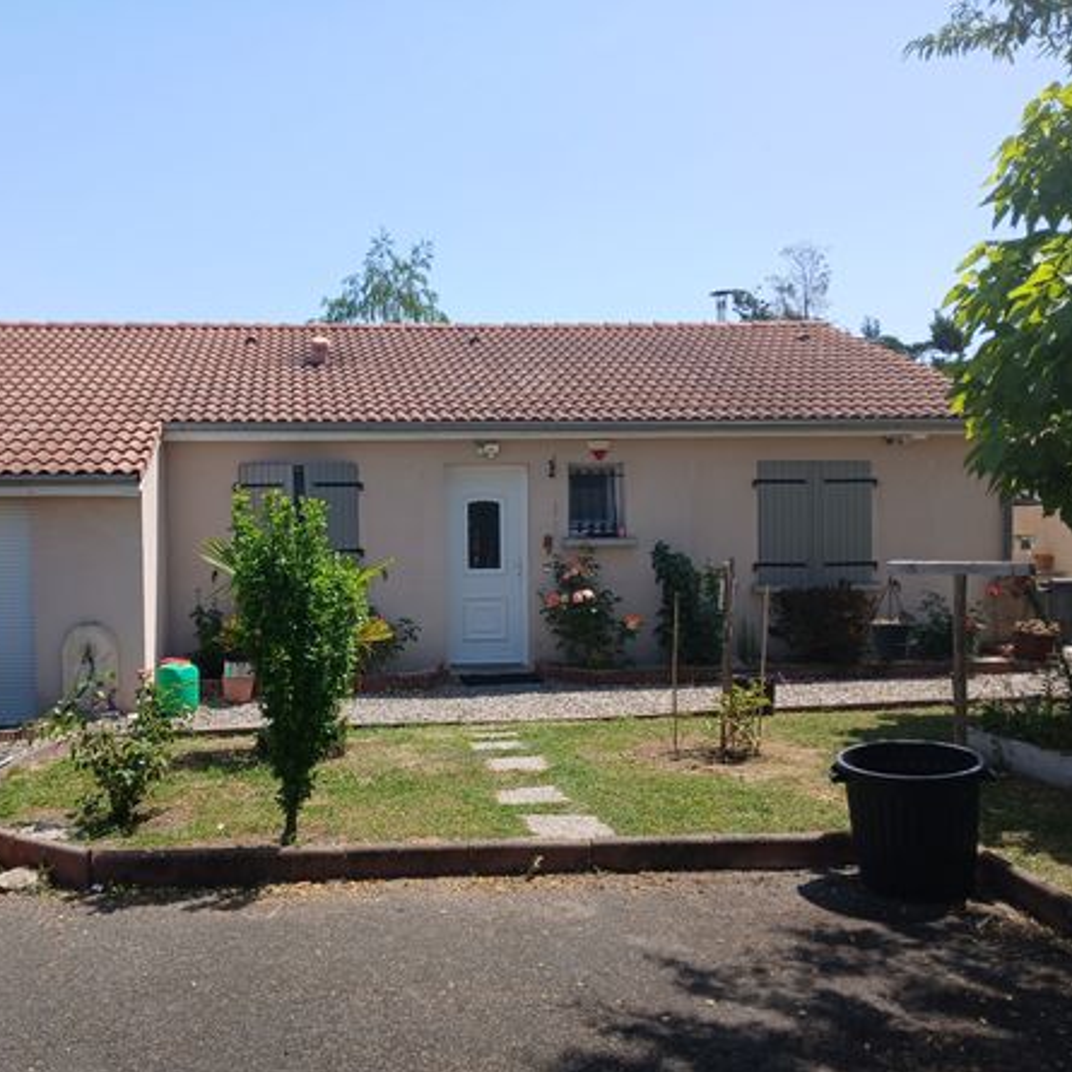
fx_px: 1086
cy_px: 540
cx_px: 376
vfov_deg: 52.5
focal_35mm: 31
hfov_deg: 51.7
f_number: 1.8
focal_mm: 3.98
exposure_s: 1/478
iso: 20
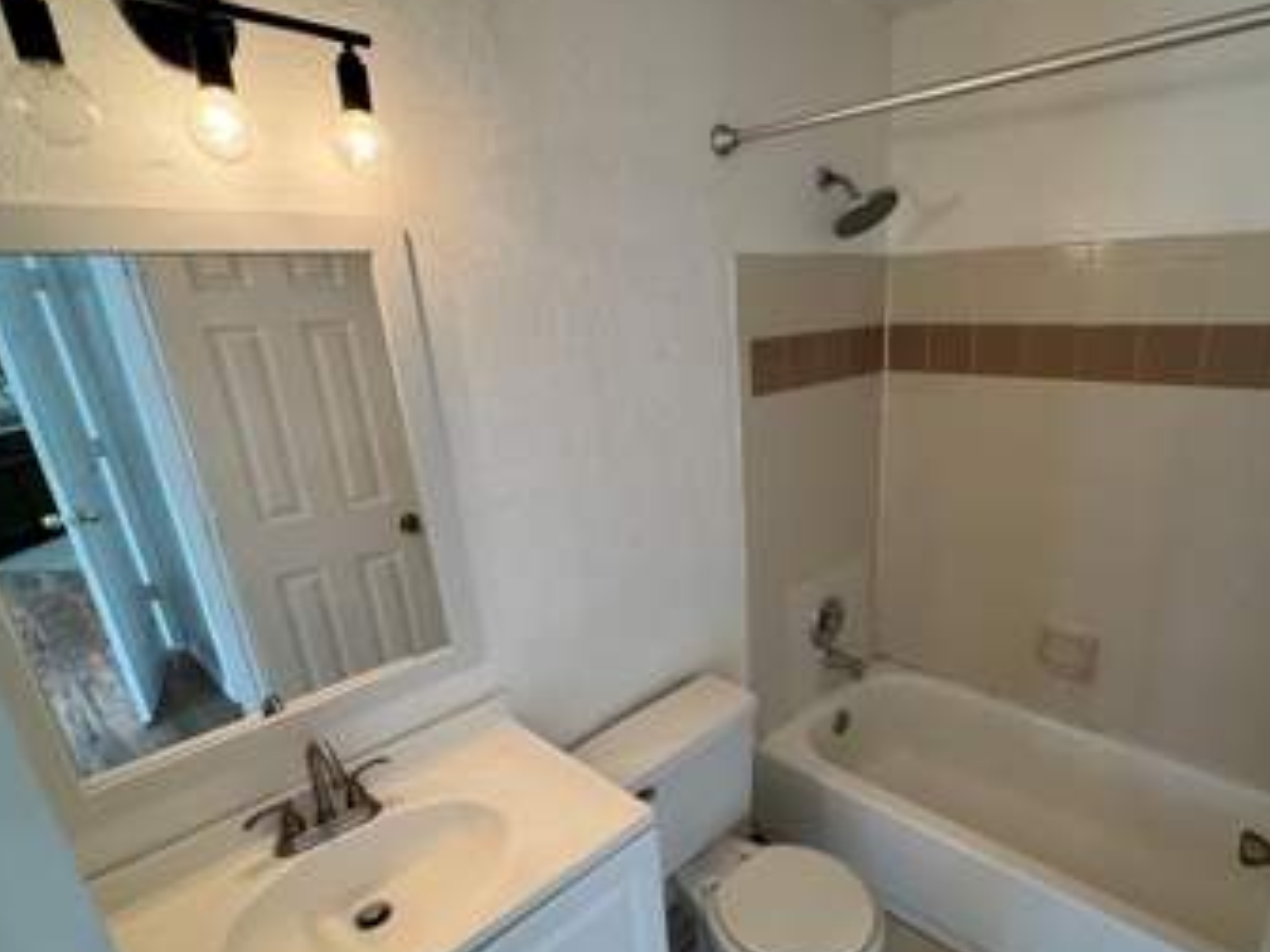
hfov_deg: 81.1
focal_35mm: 20
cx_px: 741
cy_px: 563
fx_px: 734
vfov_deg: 65.5
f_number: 2.2
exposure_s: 1/60
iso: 250
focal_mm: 2.22
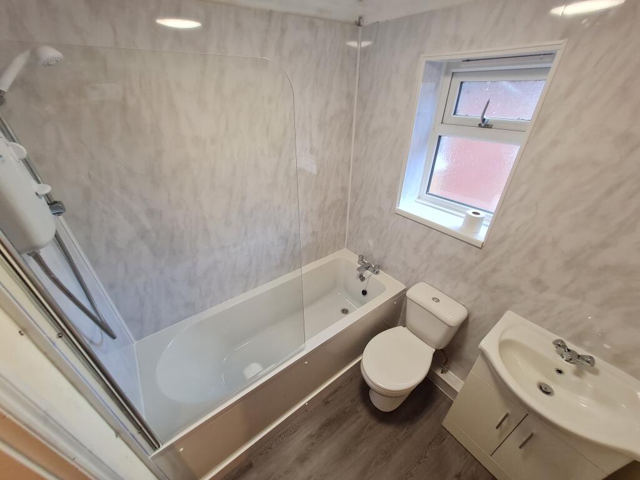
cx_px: 320
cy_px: 240
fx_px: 240
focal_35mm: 13
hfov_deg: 106.2
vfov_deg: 89.9
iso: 100
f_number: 2.2
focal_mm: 1.74
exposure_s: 1/50
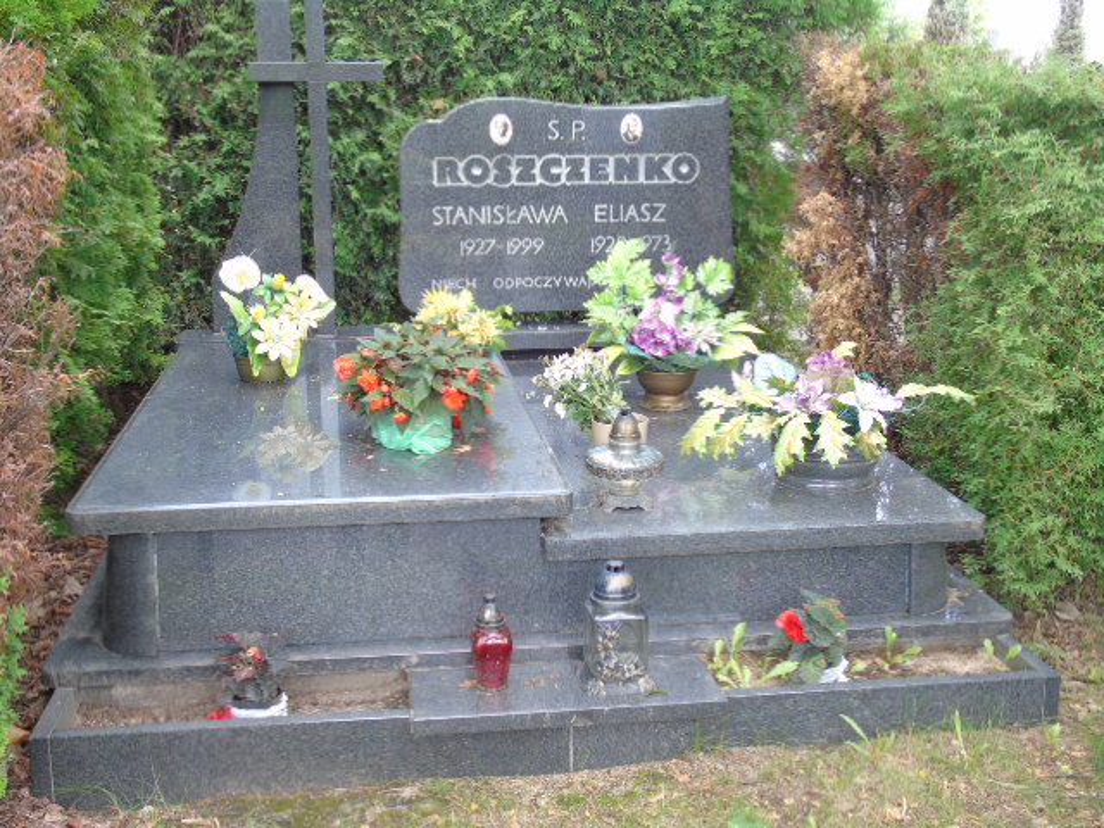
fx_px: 1276
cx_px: 552
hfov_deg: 46.8
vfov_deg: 36.0
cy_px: 414
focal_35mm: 40
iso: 80
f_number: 3.9
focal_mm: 7.1
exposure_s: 1/40
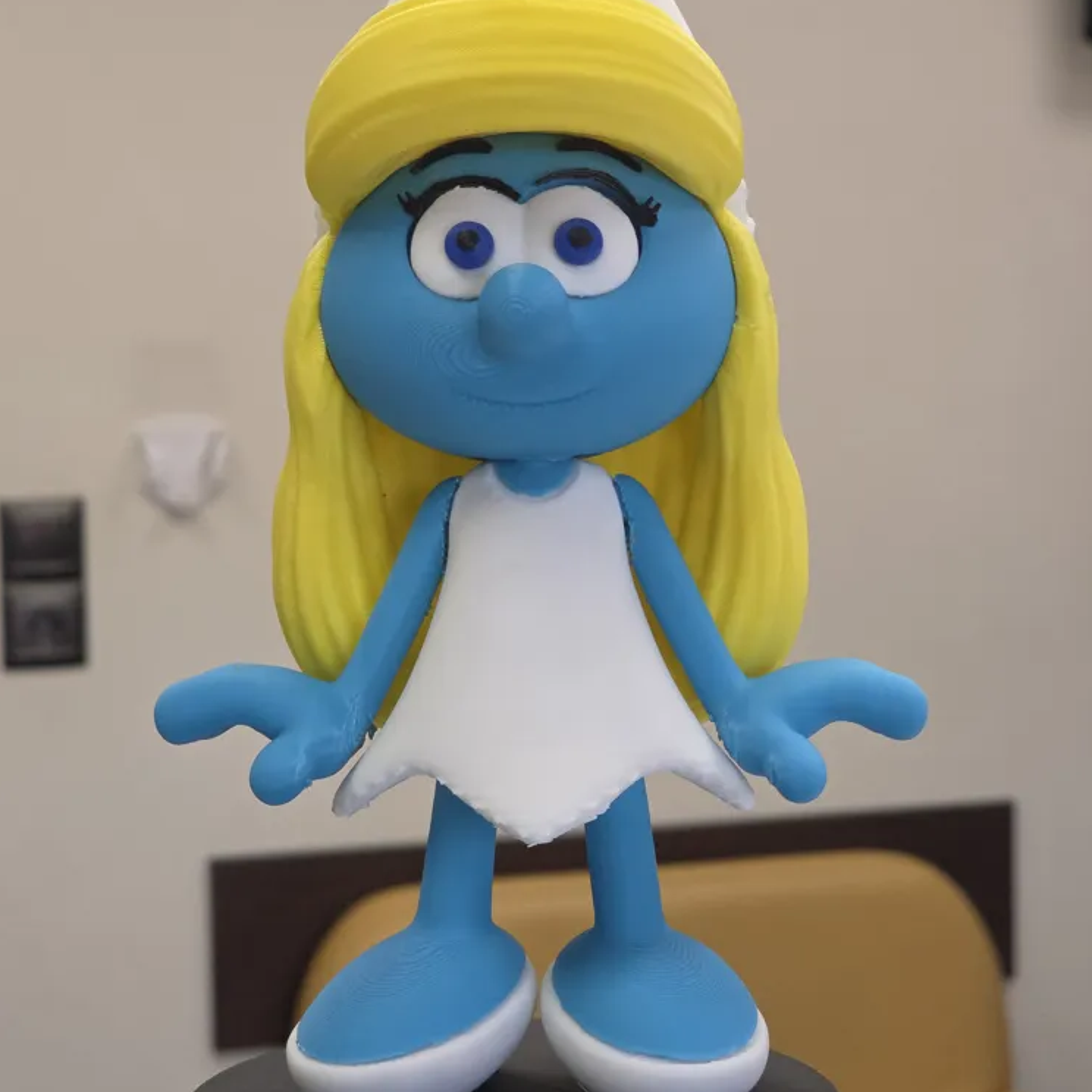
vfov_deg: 21.1
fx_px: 2927
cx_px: 546
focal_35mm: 82
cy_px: 481
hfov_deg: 21.1
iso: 64
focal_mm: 7.9
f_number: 2.4
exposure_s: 1/100
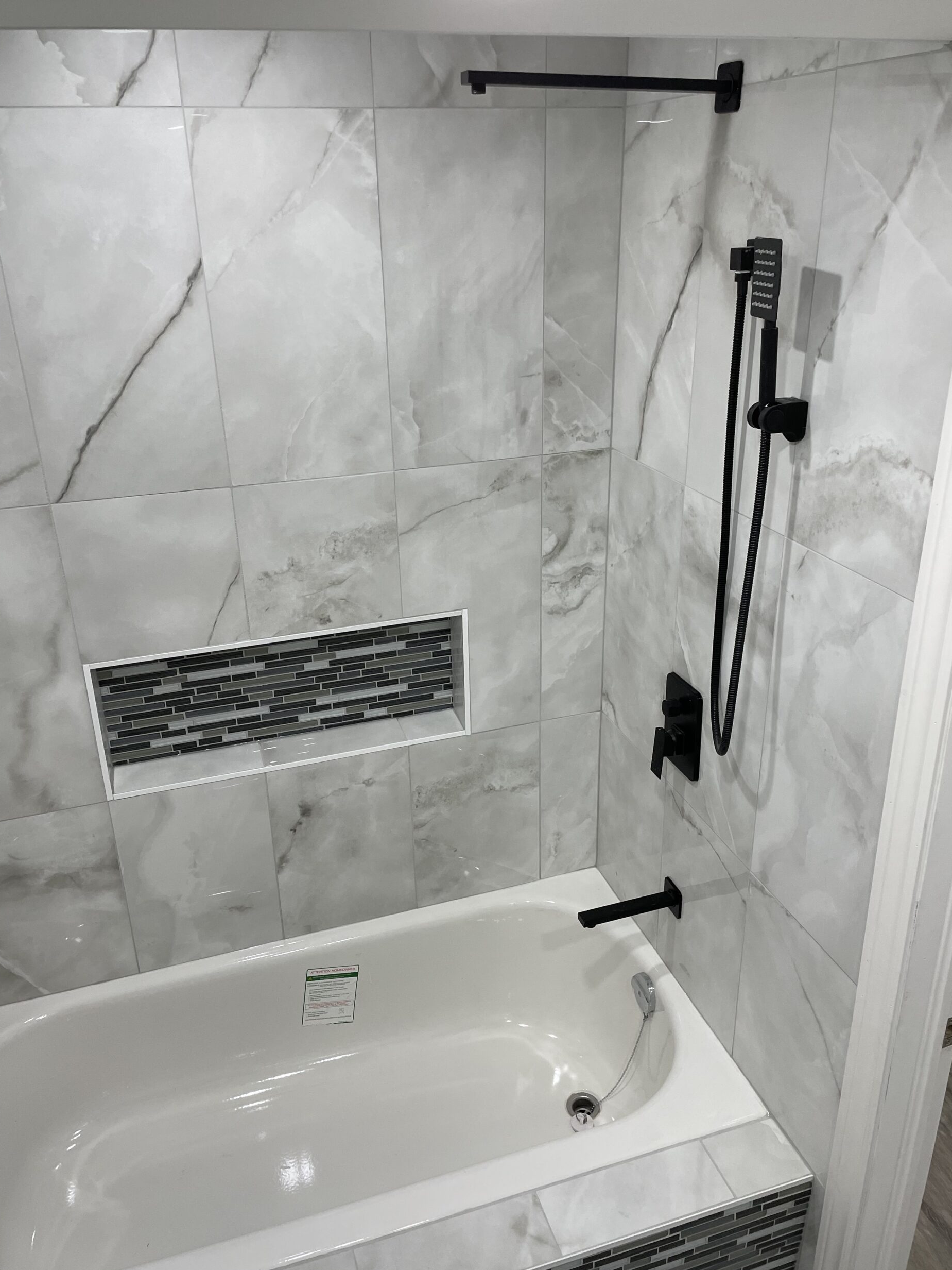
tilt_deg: -23.2
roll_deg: +1.4
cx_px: 478
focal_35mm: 27
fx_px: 990
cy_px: 626
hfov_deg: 51.4
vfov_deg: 65.3
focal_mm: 4.2
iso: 100
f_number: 1.6
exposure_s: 1/120
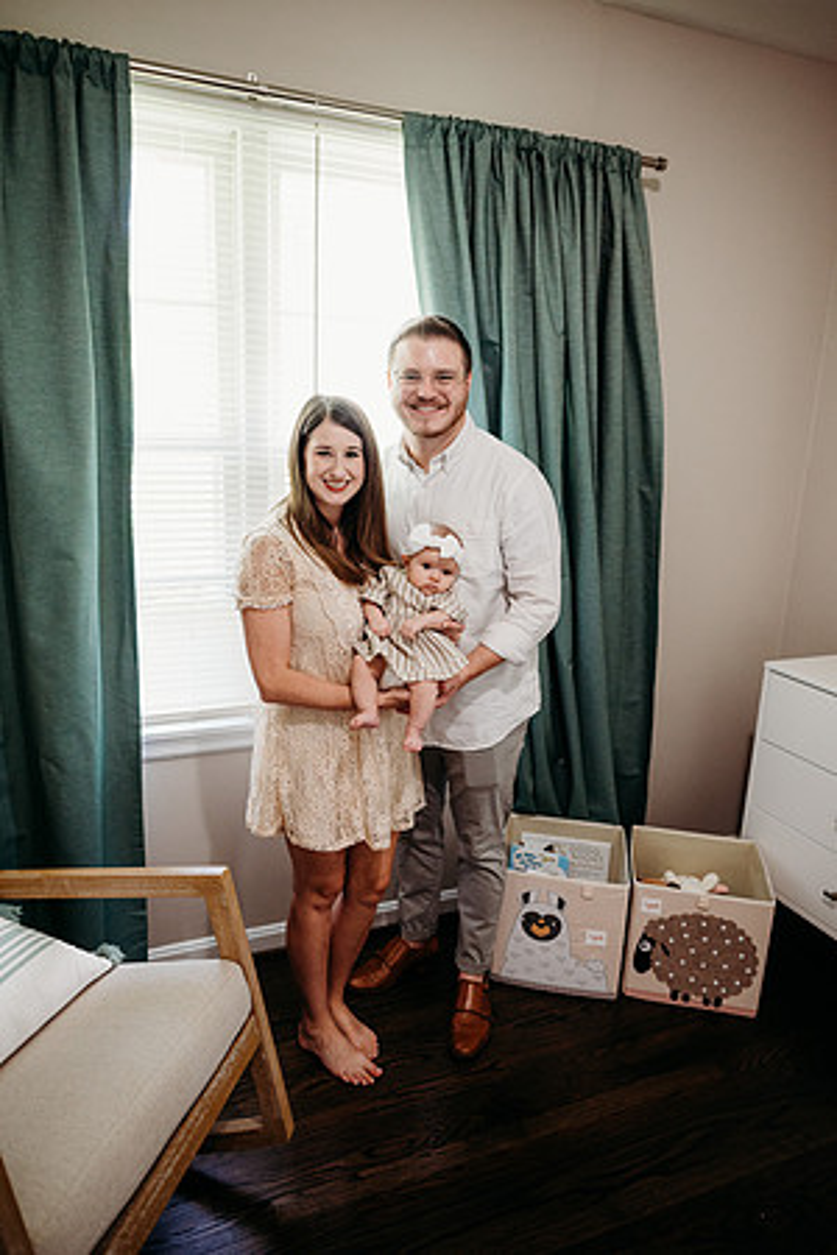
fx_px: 837
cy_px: 628
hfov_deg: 53.1
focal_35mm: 24
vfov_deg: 73.7
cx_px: 418
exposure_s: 1/200
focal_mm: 24
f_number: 2.5
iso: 1600
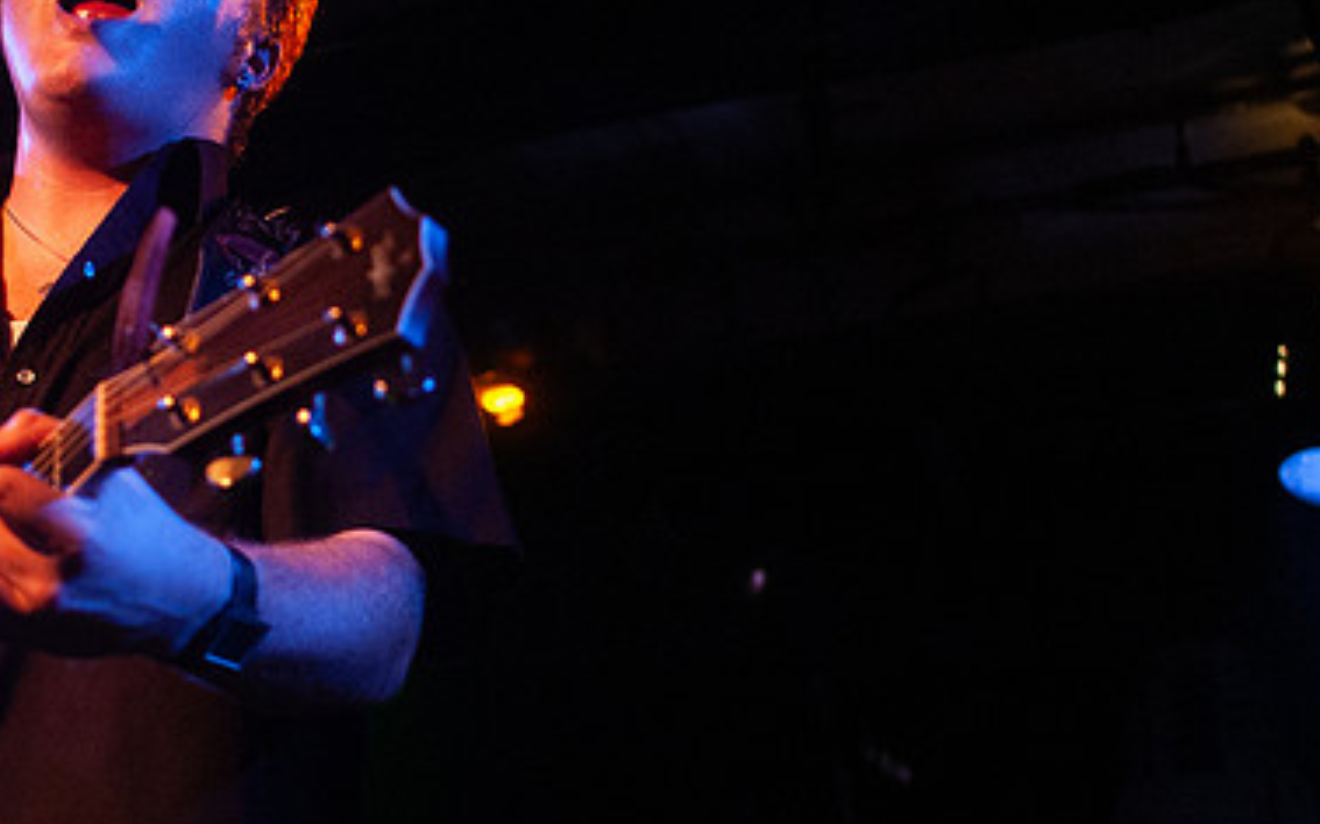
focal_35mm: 82
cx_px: 335
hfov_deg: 25.0
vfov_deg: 15.9
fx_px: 2949
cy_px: 402
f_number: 2.8
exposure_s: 1/60
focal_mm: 35
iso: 800
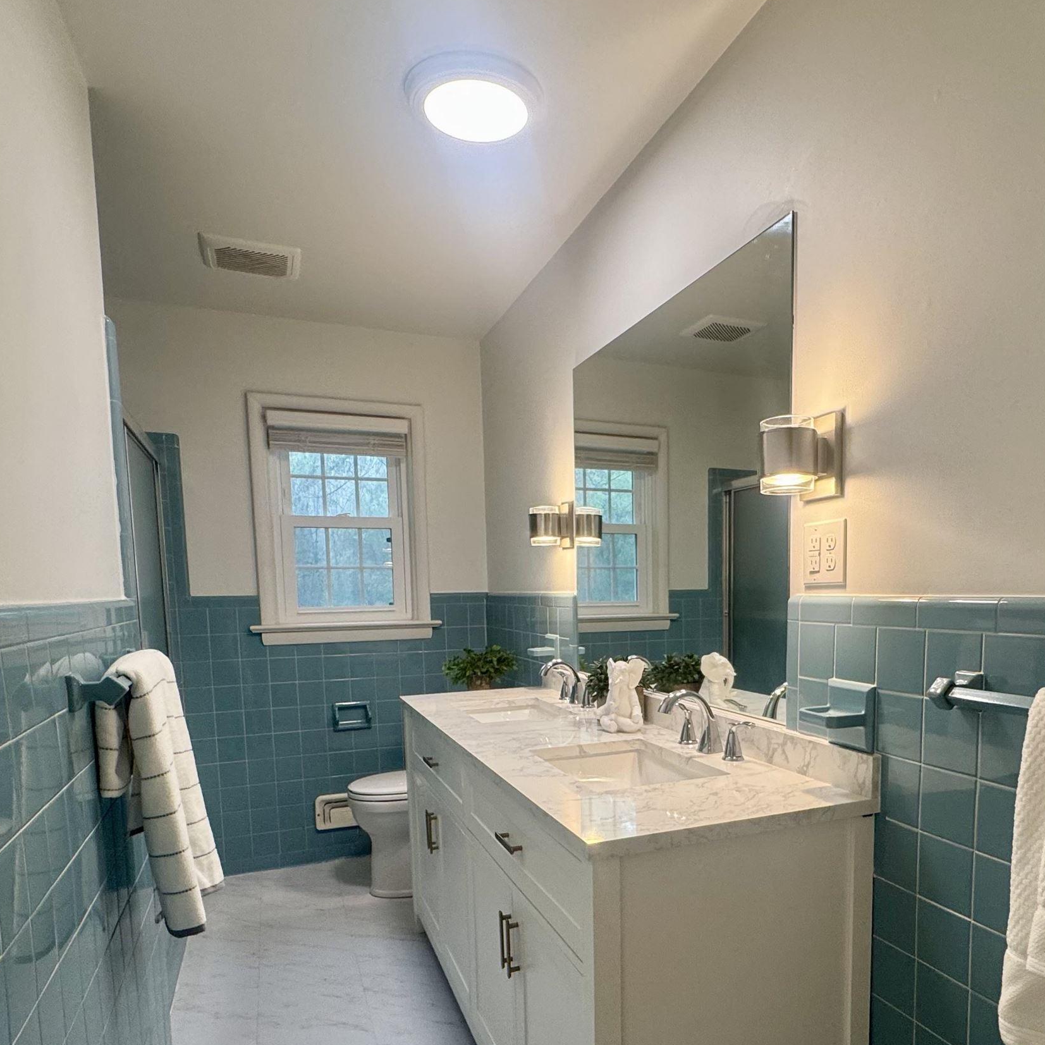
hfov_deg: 66.6
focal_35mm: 23
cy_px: 669
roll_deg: -0.1
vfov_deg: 66.0
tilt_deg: -6.1
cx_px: 628
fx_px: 786
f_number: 2.2
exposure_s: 1/120
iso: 160
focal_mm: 2.22
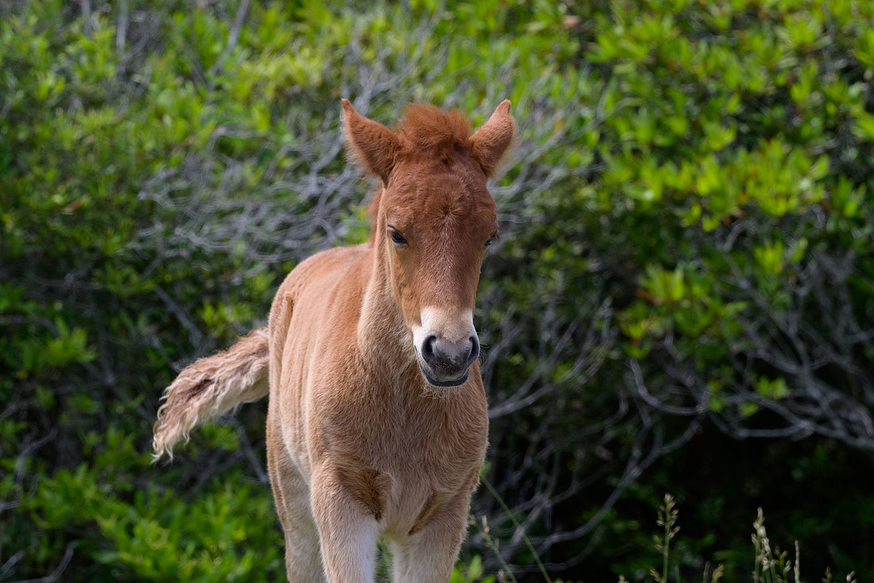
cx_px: 423
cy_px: 242
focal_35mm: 538
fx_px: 13073
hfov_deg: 3.8
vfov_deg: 2.6
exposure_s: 1/1600
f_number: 10
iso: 1800
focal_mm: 460
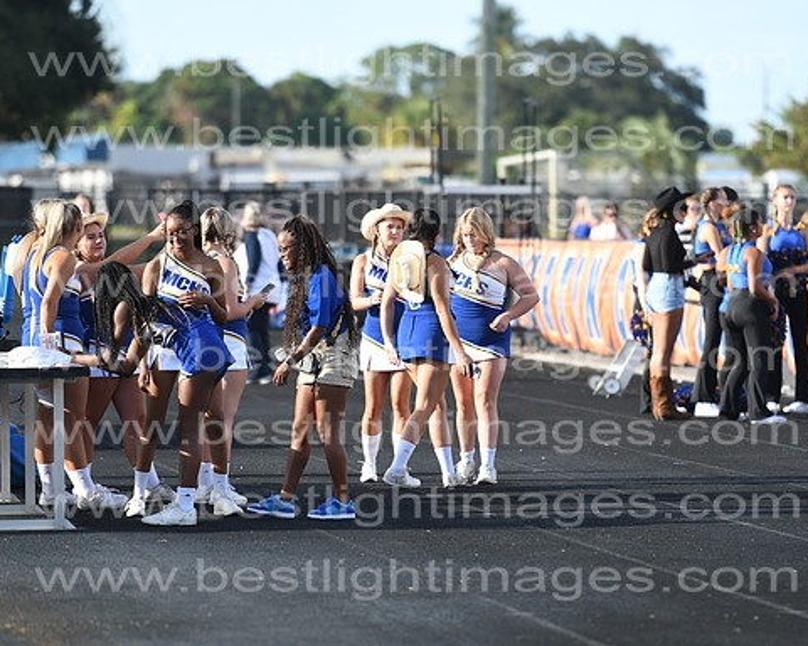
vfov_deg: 4.6
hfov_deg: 5.7
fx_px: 8131
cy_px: 322
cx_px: 417
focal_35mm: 340
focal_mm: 200
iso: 200
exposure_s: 1/1000
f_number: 4
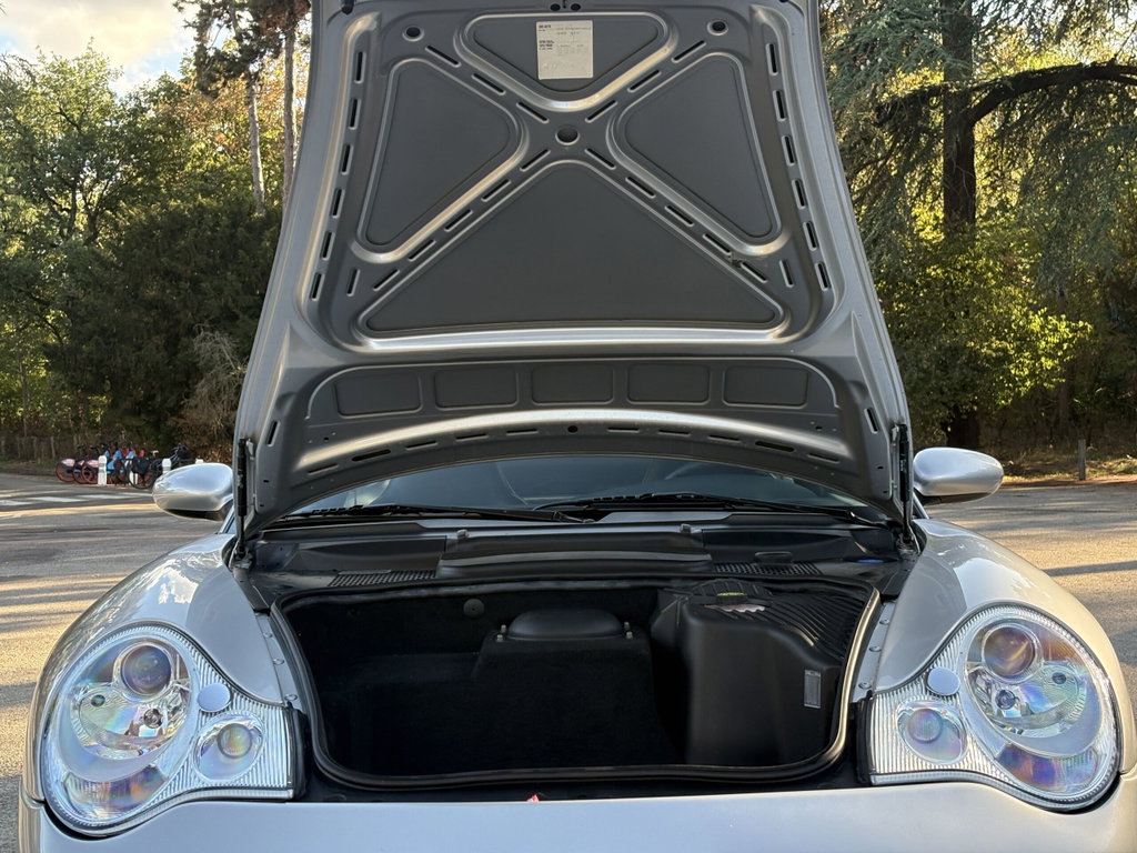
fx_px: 1708
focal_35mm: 52
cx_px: 568
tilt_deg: +0.3
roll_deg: +2.4
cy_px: 426
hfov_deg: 36.8
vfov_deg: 28.0
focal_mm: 5.96
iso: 80
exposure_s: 1/227
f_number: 1.6
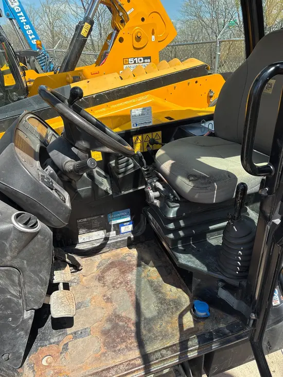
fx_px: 283
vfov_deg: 67.3
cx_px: 142
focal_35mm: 26
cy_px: 188
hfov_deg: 53.1
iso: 50
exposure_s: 1/1848
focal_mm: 5.96
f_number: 1.6
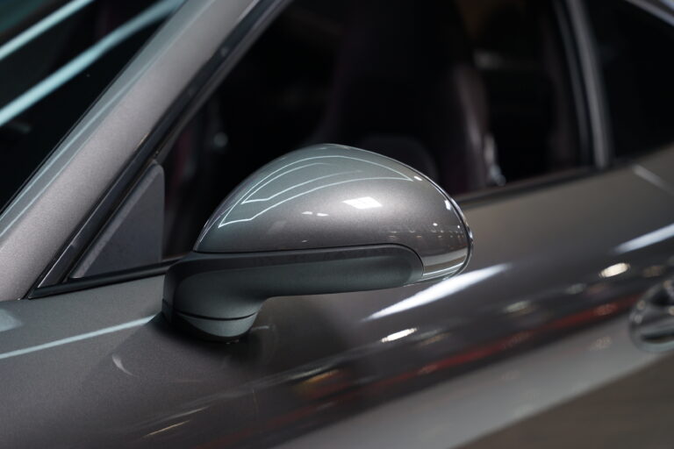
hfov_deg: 28.8
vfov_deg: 19.5
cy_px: 224
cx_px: 337
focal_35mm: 70
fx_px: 1310
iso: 400
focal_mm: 70
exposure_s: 1/80
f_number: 2.8
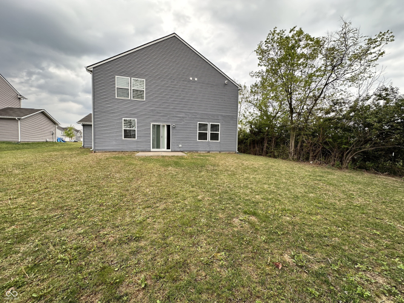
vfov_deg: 85.7
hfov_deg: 102.1
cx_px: 202
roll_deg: -1.2
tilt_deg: -2.0
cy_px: 152
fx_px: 163
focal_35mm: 14
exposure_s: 1/332
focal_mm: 2.22
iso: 40
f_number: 2.2
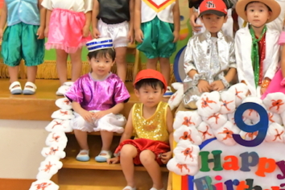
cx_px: 264
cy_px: 32
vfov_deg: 14.9
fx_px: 720
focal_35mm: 91
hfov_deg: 21.8
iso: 10000
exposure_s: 1/320
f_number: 9
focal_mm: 28
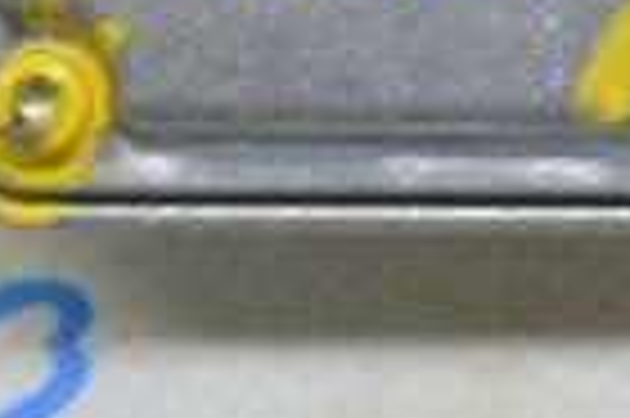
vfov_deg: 3.6
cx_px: 886
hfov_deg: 5.4
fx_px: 6612
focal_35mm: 378
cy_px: -470
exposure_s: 1/20
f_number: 5.6
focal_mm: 55
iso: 400
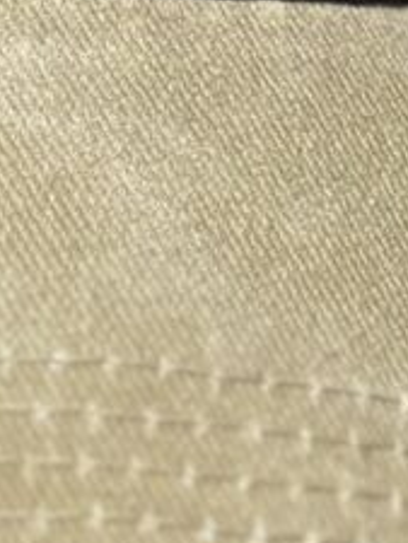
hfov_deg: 5.8
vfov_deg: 7.5
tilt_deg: -16.3
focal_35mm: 256
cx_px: -75
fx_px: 4019
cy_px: -367
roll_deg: +1.6
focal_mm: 6.76
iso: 64
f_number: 1.78
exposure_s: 1/9901
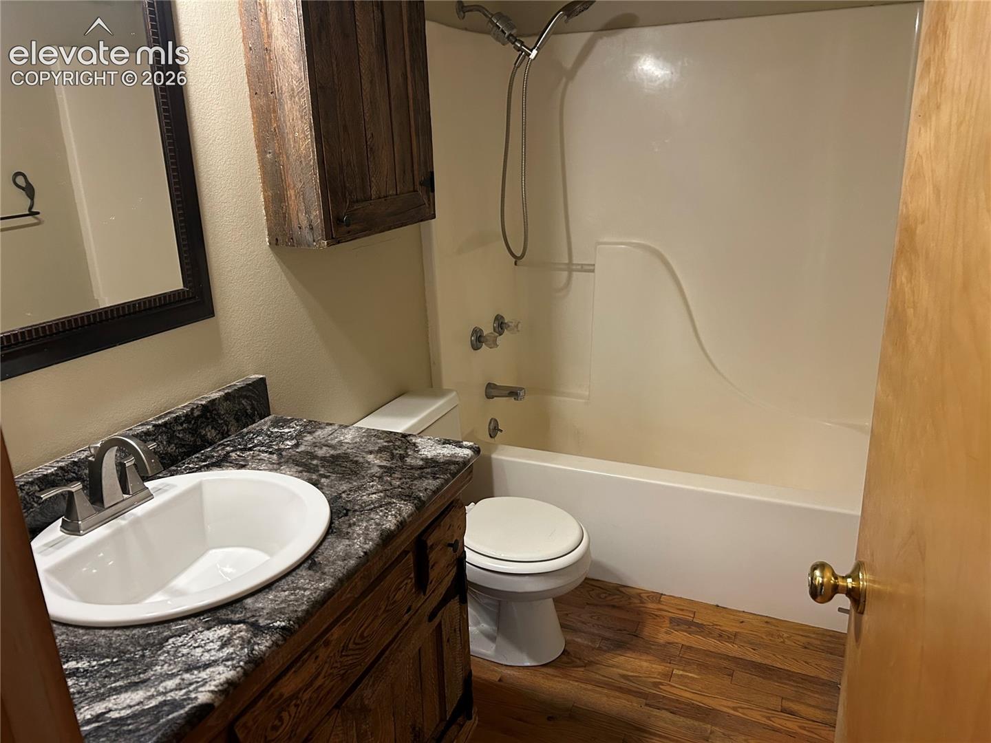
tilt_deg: -17.9
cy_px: 372
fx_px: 744
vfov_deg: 53.1
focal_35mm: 26
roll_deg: +2.8
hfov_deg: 67.3
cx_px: 496
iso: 250
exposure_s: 1/60
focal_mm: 5.7
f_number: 1.5
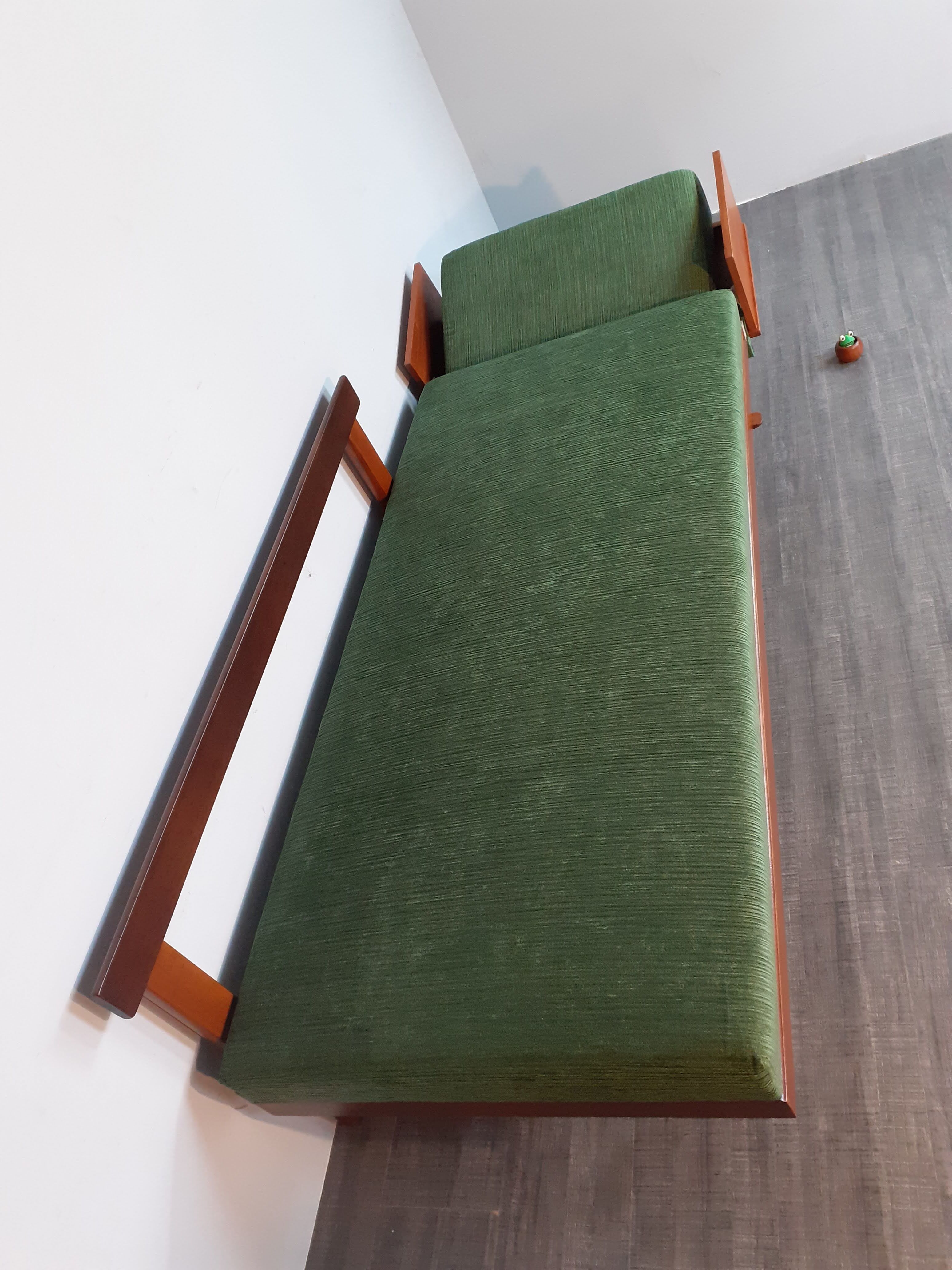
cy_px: 635
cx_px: 476
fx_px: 990
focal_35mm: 27
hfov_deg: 51.4
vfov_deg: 65.3
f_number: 1.9
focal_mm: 3.6
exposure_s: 1/50
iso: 200
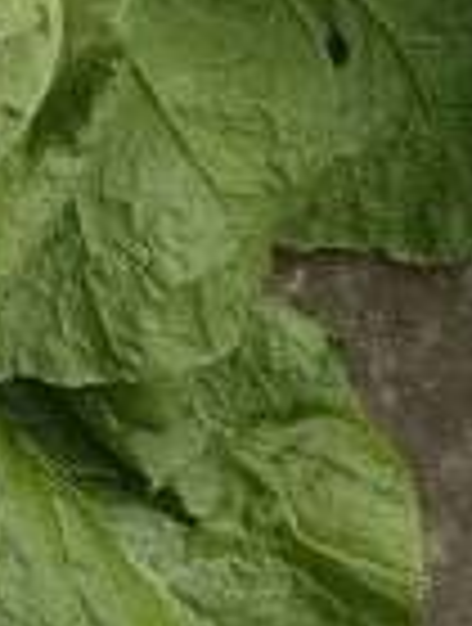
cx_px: -1070
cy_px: -1070
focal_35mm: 199
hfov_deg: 6.6
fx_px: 3601
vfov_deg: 8.7
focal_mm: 4.05
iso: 101
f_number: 1.8
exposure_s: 1/100
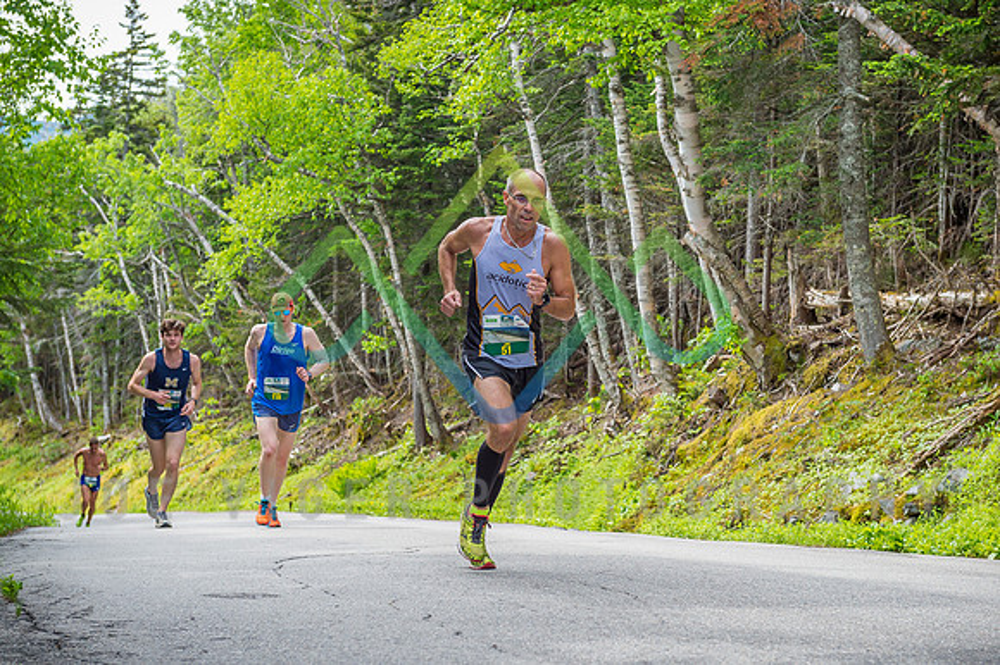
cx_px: 564
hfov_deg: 25.0
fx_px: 2254
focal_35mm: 81
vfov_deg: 16.8
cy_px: 309
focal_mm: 70
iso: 400
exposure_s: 1/640
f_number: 5.6
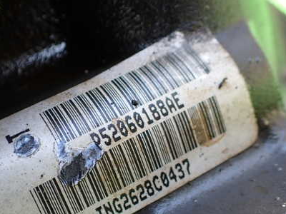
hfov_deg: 41.6
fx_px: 372
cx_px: 98
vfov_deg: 32.0
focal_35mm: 45
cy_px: 136
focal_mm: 5.4
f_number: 2.3
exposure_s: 1/125
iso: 125
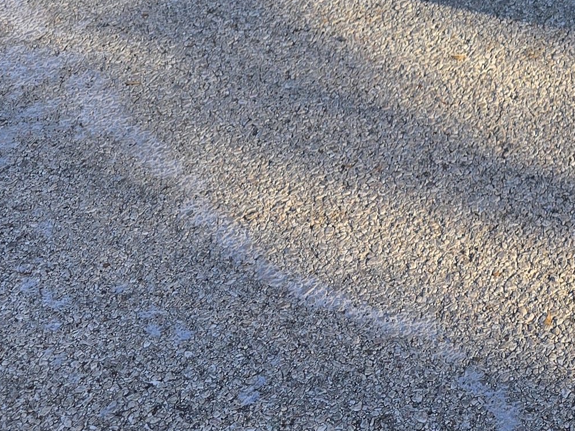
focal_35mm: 92
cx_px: 729
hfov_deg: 19.8
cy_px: -422
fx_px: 1528
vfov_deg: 13.7
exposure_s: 1/180
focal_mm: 6.3
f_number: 1.7
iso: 12
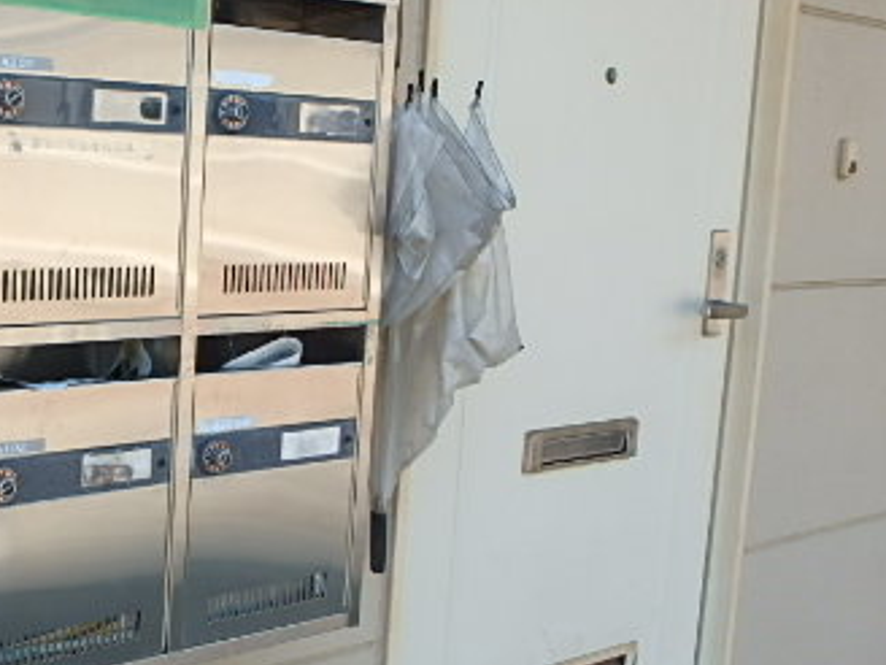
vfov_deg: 35.1
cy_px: 319
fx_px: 1049
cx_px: 24
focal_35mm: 41
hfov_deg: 40.7
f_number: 3.5
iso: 125
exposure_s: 1/250
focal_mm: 3.7
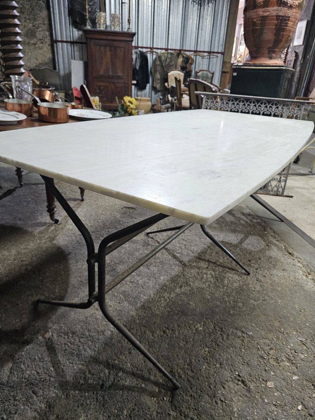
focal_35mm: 23
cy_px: 210
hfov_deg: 58.9
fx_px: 279
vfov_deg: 73.9
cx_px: 158
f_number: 1.7
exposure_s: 1/100
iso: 800
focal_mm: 6.3
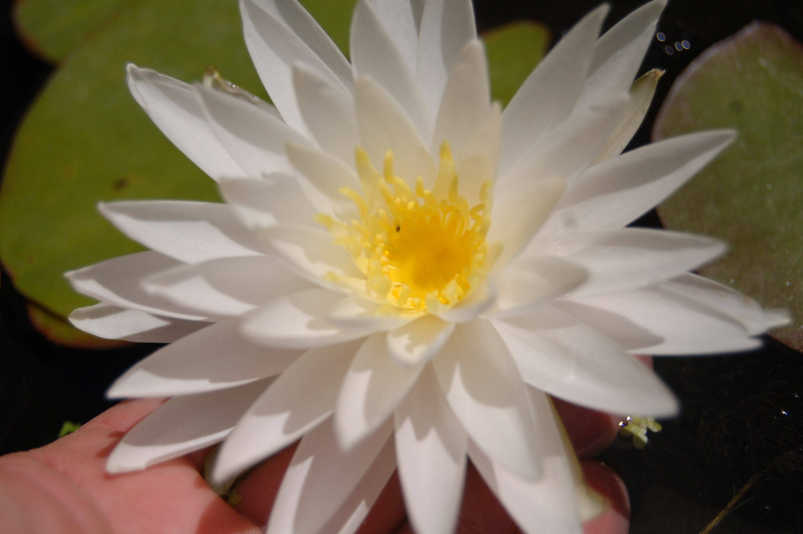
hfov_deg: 31.9
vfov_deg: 21.5
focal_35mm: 63
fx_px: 1404
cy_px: 267
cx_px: 402
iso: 200
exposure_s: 1/3200
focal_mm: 42
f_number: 5.3
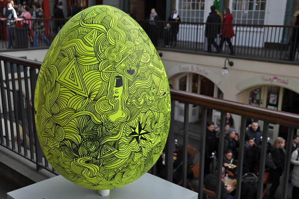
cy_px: 100
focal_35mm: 42
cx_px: 150
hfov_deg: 46.5
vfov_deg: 31.8
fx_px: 348
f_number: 5.6
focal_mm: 28
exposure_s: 1/125
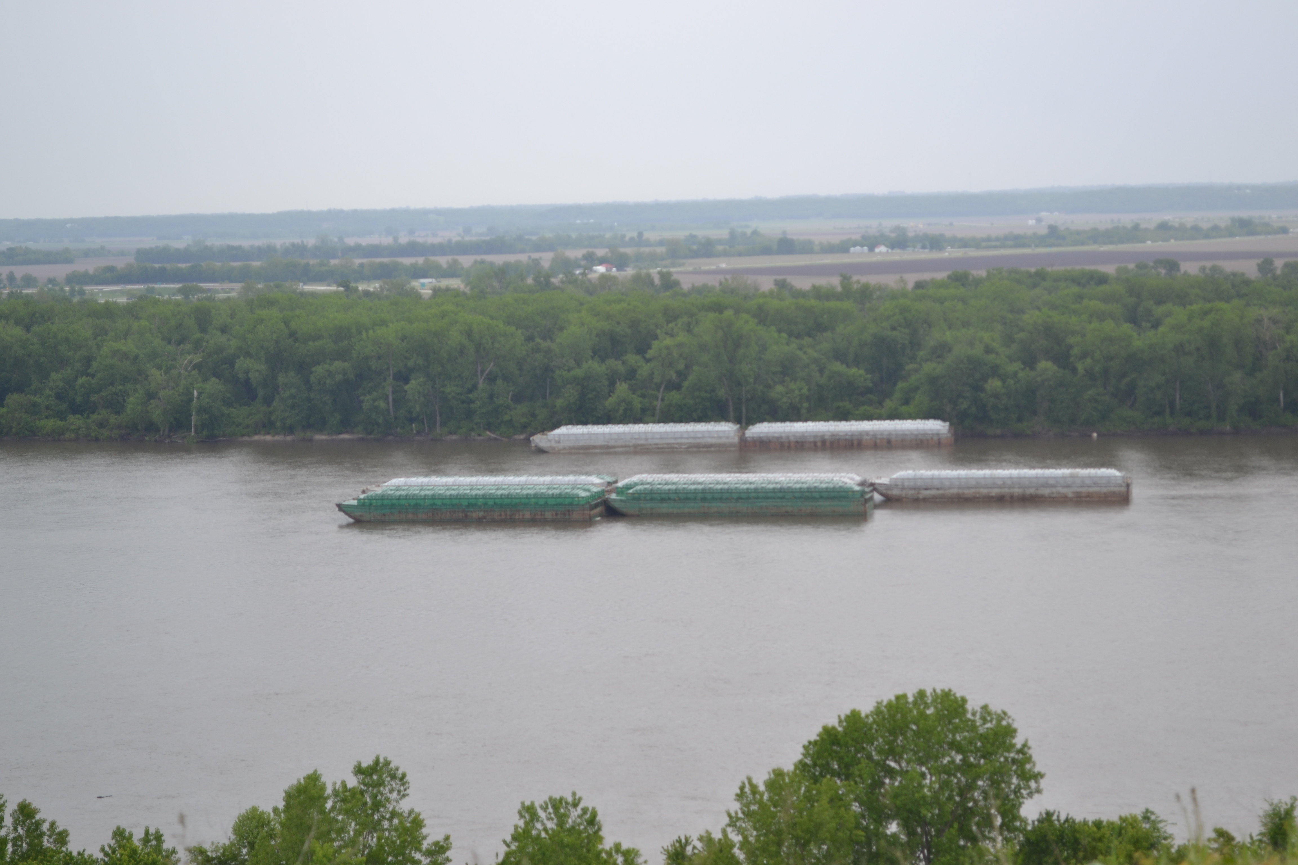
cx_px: 649
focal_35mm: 82
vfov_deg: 16.6
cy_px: 432
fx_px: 2974
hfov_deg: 24.6
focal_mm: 55
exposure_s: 1/125
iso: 200
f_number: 5.6
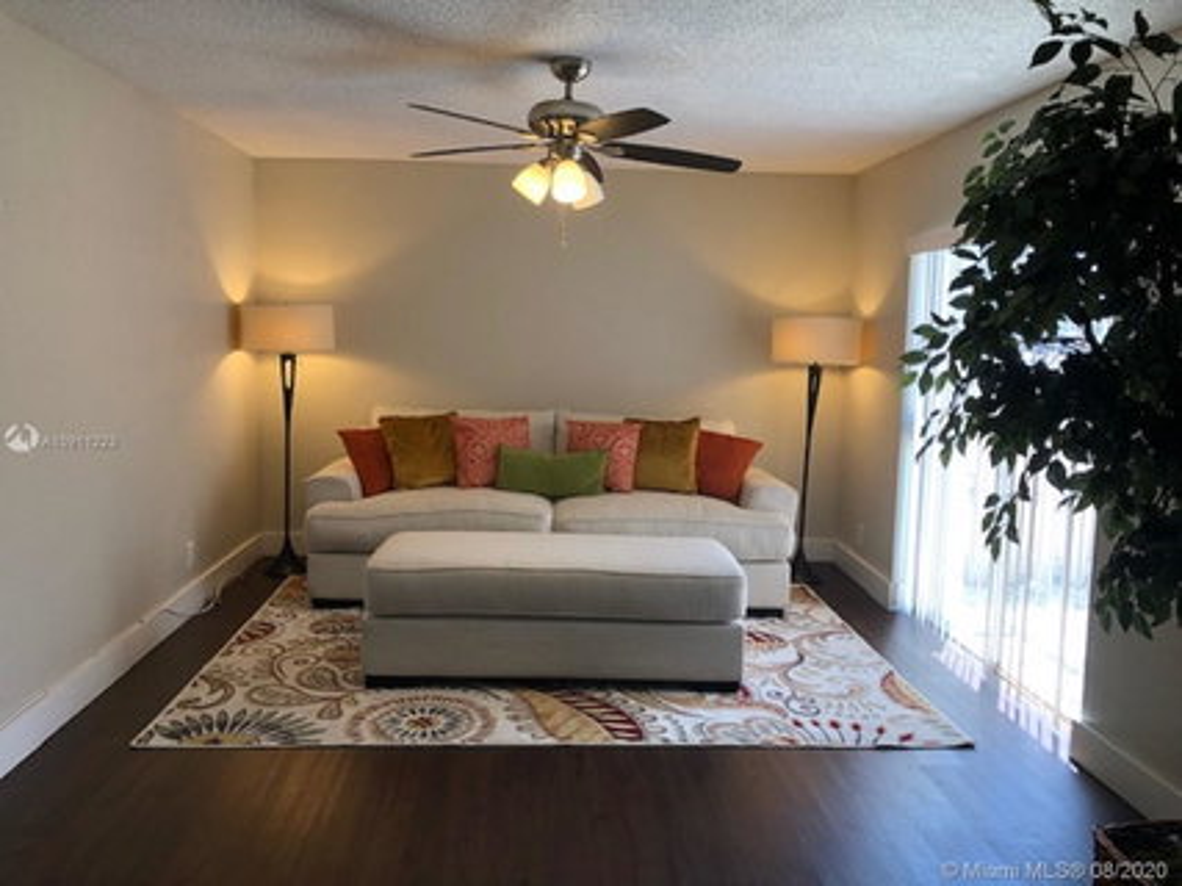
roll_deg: -0.3
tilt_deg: -8.0
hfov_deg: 63.5
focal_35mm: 28
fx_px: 956
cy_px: 443
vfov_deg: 49.7
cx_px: 591
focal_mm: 3.99
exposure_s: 1/120
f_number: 1.8
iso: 50
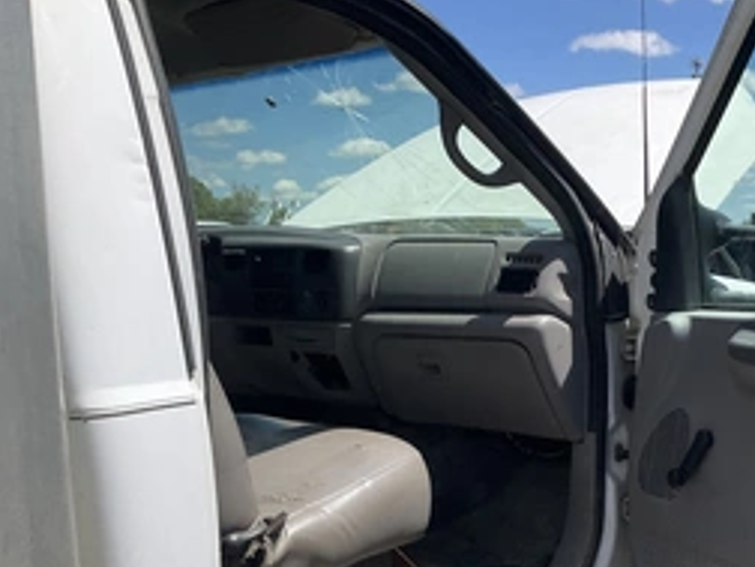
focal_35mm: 46
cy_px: 390
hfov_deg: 40.5
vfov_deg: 31.2
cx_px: 524
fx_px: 1003
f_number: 1.8
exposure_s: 1/2227
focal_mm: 3
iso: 25
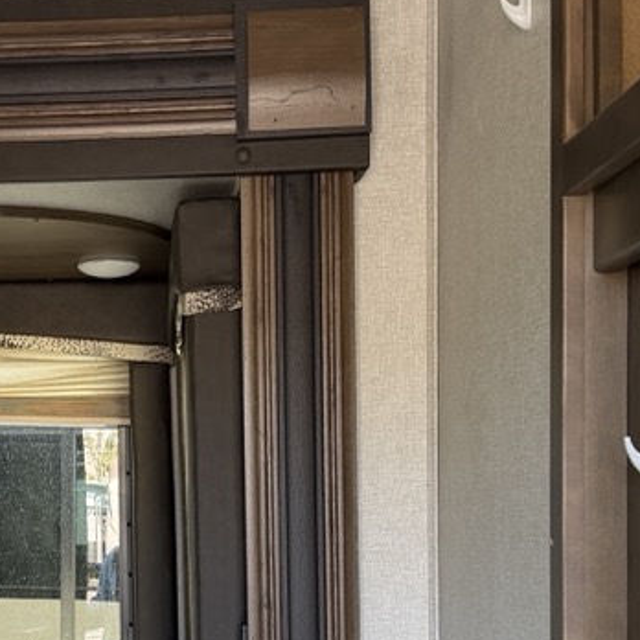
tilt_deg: -2.3
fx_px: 1632
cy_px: 563
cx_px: 97
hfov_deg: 21.8
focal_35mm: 78
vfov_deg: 21.7
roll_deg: +0.0
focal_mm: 6.76
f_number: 1.78
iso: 125
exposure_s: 1/121
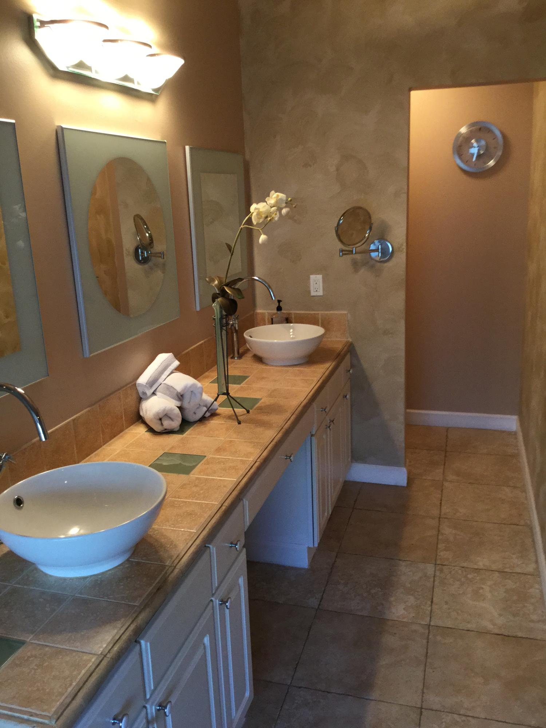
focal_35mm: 31
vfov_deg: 58.4
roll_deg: +3.1
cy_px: 364
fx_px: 652
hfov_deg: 45.4
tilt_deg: -15.4
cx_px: 273
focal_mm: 3.3
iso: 125
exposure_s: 1/30
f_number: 2.4
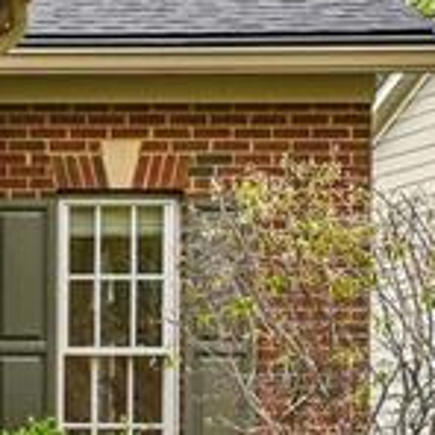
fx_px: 2588
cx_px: -611
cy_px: 323
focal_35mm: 182
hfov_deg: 8.7
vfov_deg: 9.6
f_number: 8
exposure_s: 1/100
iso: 100
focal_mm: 22
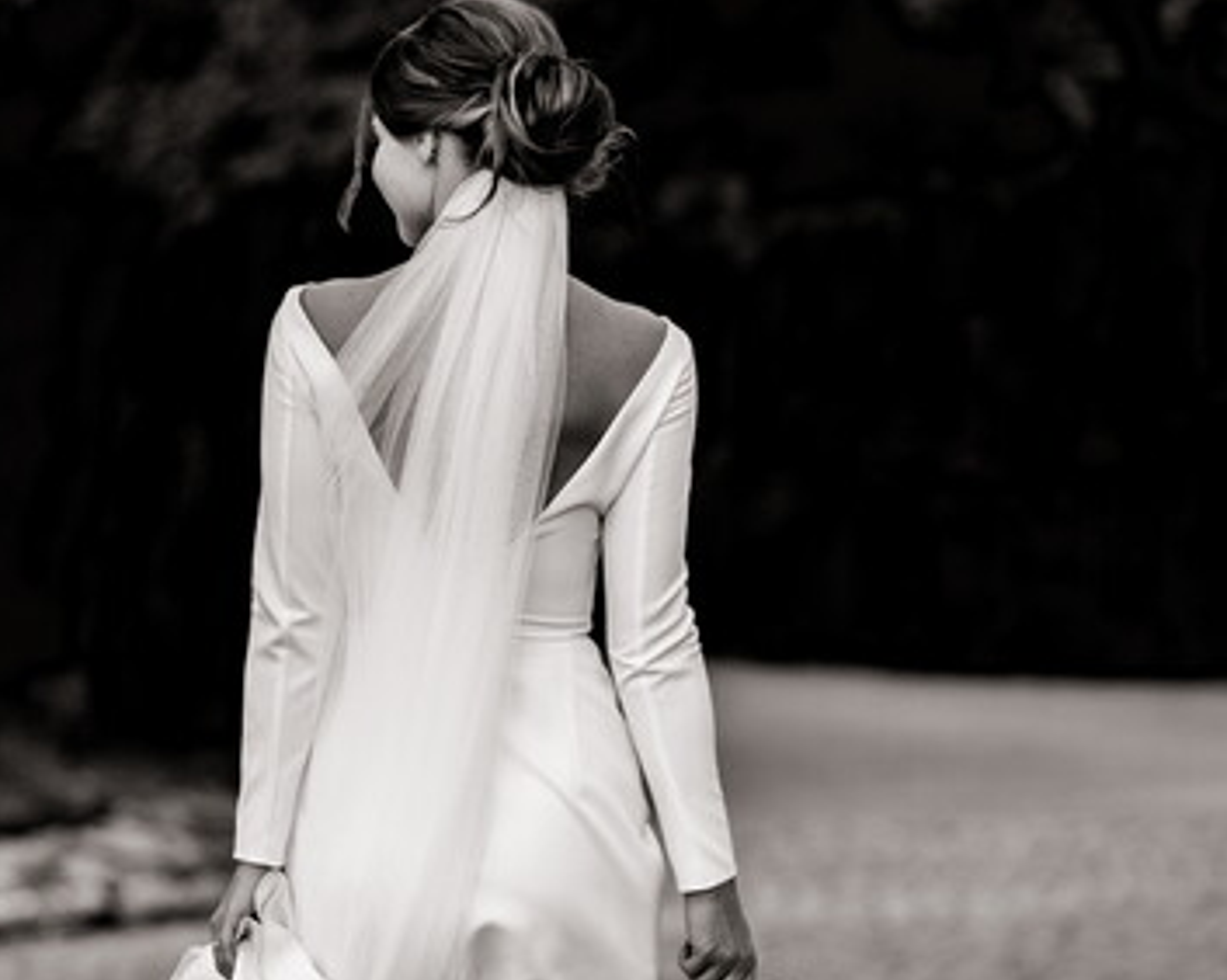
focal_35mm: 200
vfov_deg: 7.7
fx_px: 7259
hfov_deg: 9.7
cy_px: 521
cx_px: 452
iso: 320
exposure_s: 1/3200
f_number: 2
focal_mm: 85
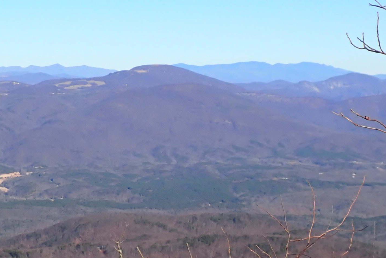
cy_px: 182
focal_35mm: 120
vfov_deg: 11.4
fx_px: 1287
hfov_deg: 17.0
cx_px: 145
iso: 100
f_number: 4
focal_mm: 7.31
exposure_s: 1/800
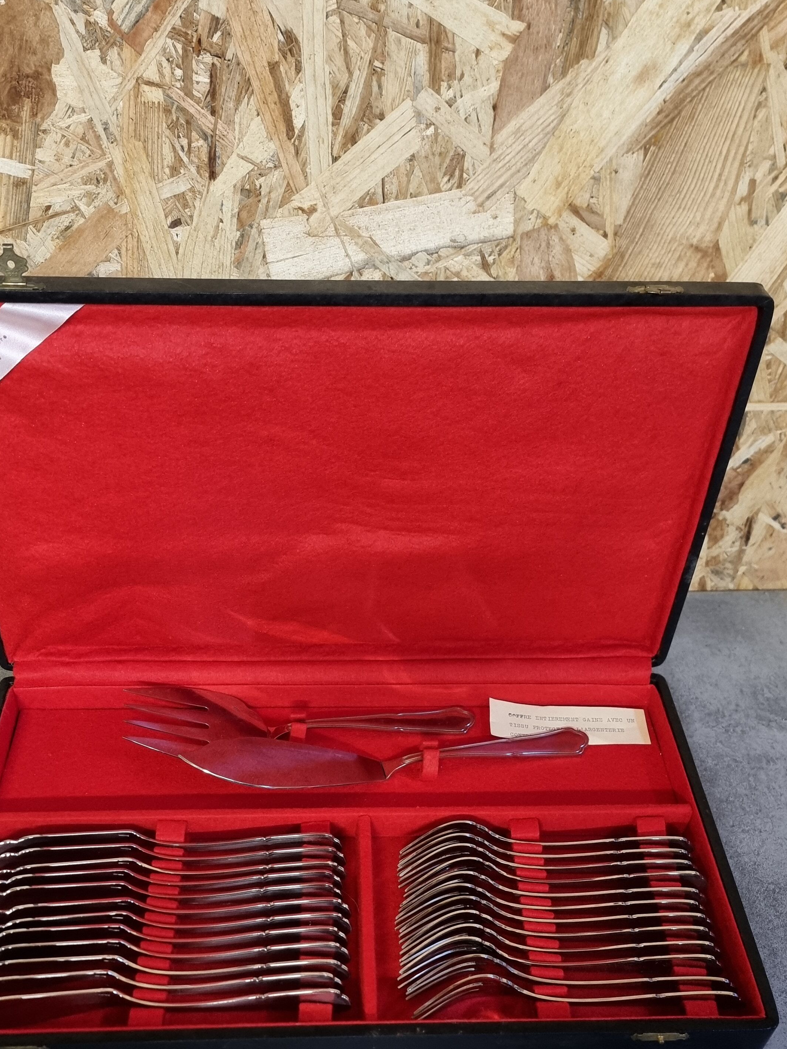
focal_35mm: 34
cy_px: 694
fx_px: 1031
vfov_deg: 53.0
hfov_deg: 41.8
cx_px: 366
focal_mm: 6.7
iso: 500
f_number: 1.8
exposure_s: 1/50
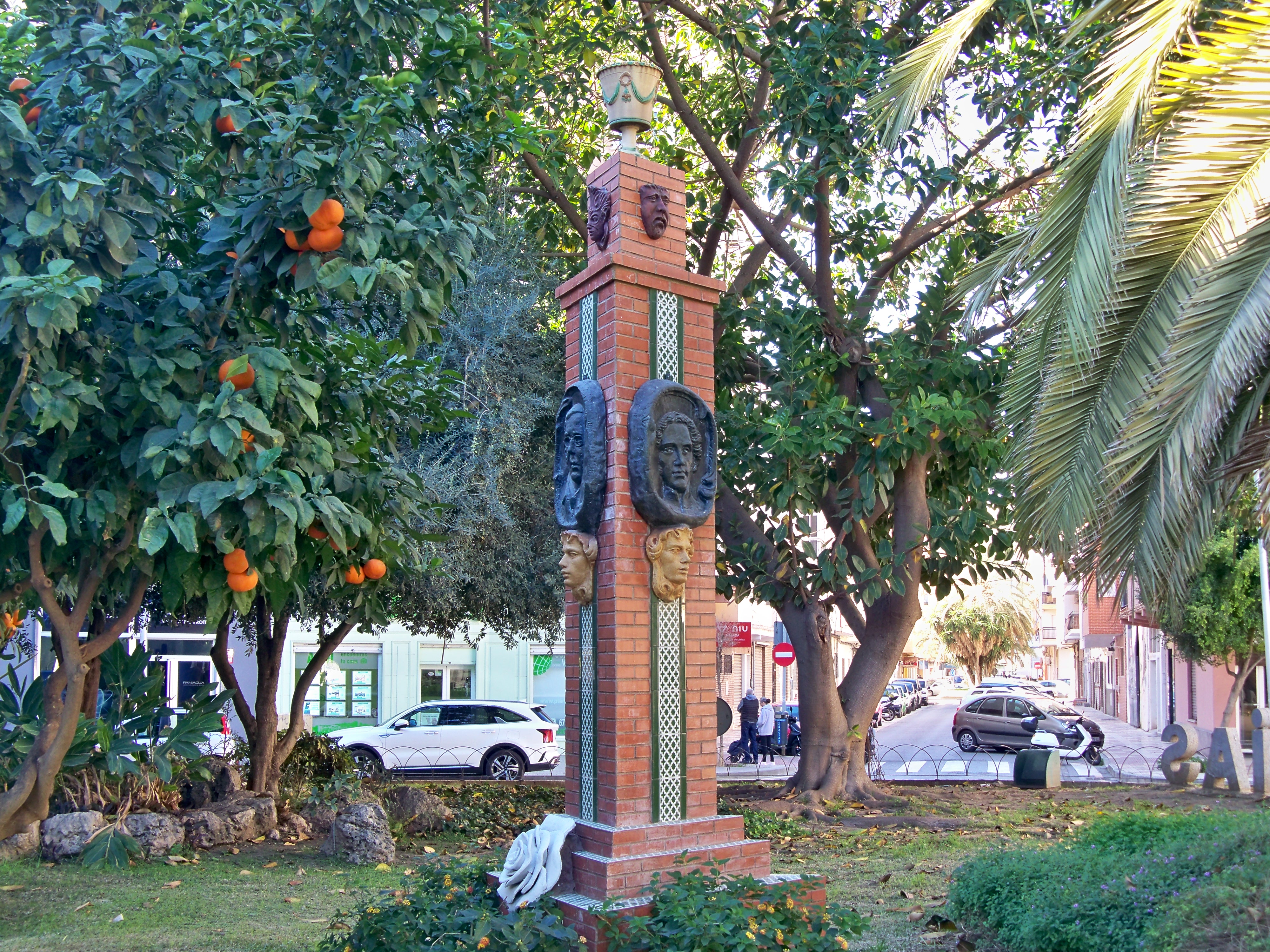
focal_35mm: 50
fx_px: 1834
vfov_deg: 29.1
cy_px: 476
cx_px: 635
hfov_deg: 38.2
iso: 80
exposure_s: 1/30
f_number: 3.8
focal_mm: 8.8
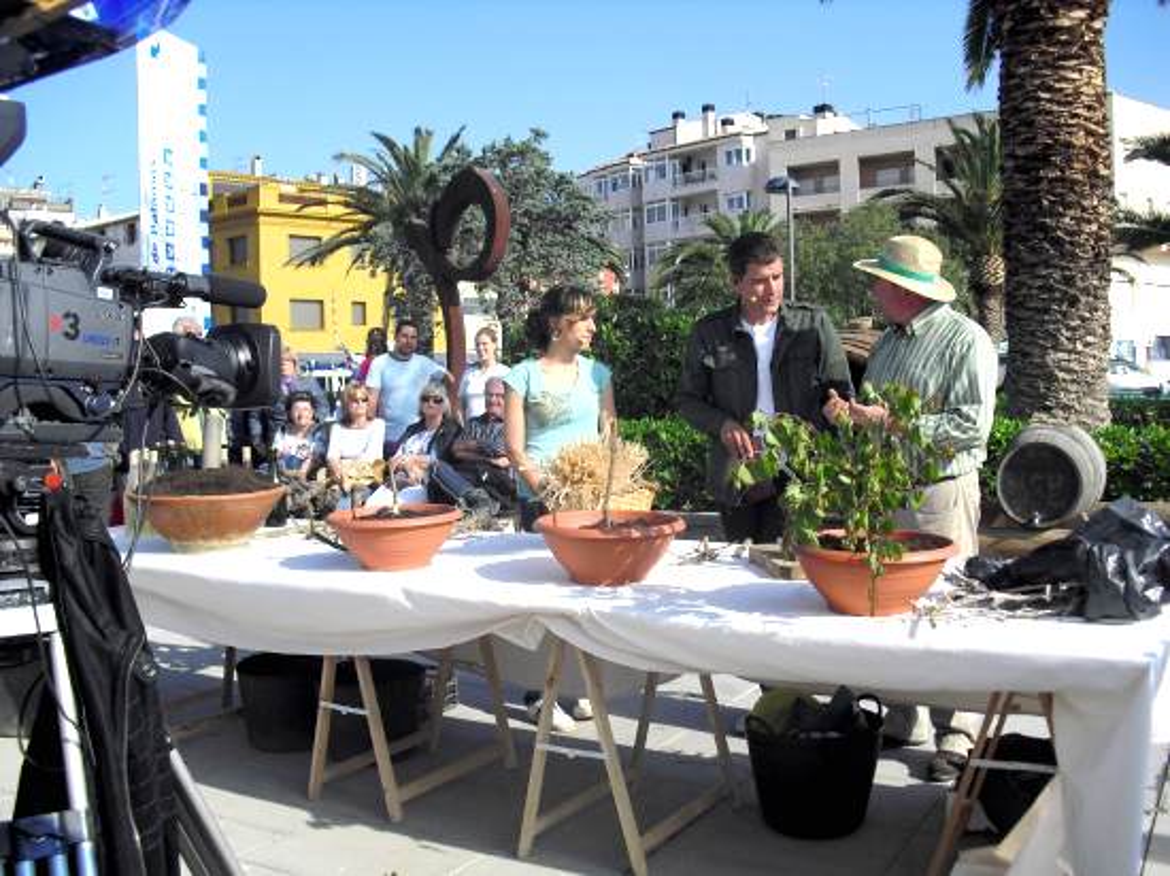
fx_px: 1216
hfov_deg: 51.4
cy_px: 438
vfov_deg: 39.6
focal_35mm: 36
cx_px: 585
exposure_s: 1/200
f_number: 7.8
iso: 64
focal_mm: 6.3
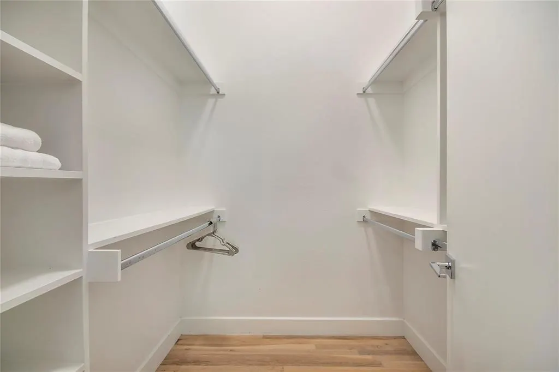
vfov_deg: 77.3
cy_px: 186
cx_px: 280
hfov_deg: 100.4
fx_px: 233
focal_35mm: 15
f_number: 11
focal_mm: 10
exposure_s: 1/3
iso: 100
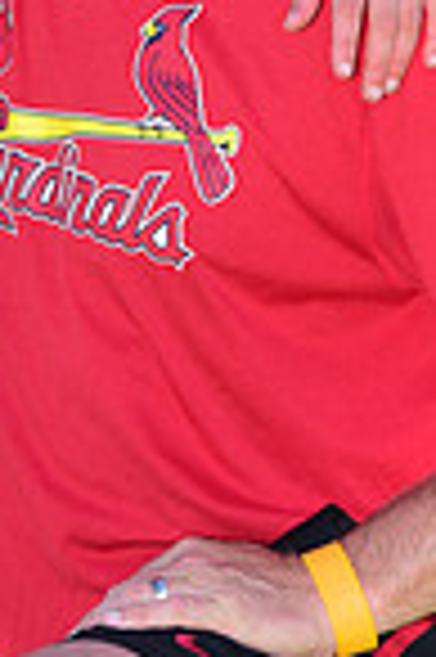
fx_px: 8831
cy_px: -216
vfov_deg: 4.2
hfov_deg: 2.8
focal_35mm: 485
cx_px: -119
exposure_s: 1/320
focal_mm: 122
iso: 125
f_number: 4.5
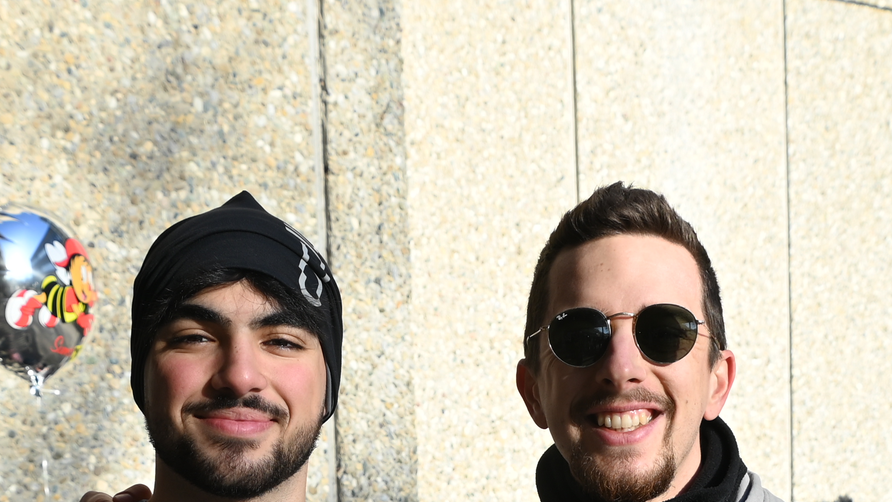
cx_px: 452
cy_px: 579
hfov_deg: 31.0
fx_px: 1608
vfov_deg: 17.0
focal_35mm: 68
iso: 125
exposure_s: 1/250
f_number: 5.6
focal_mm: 22
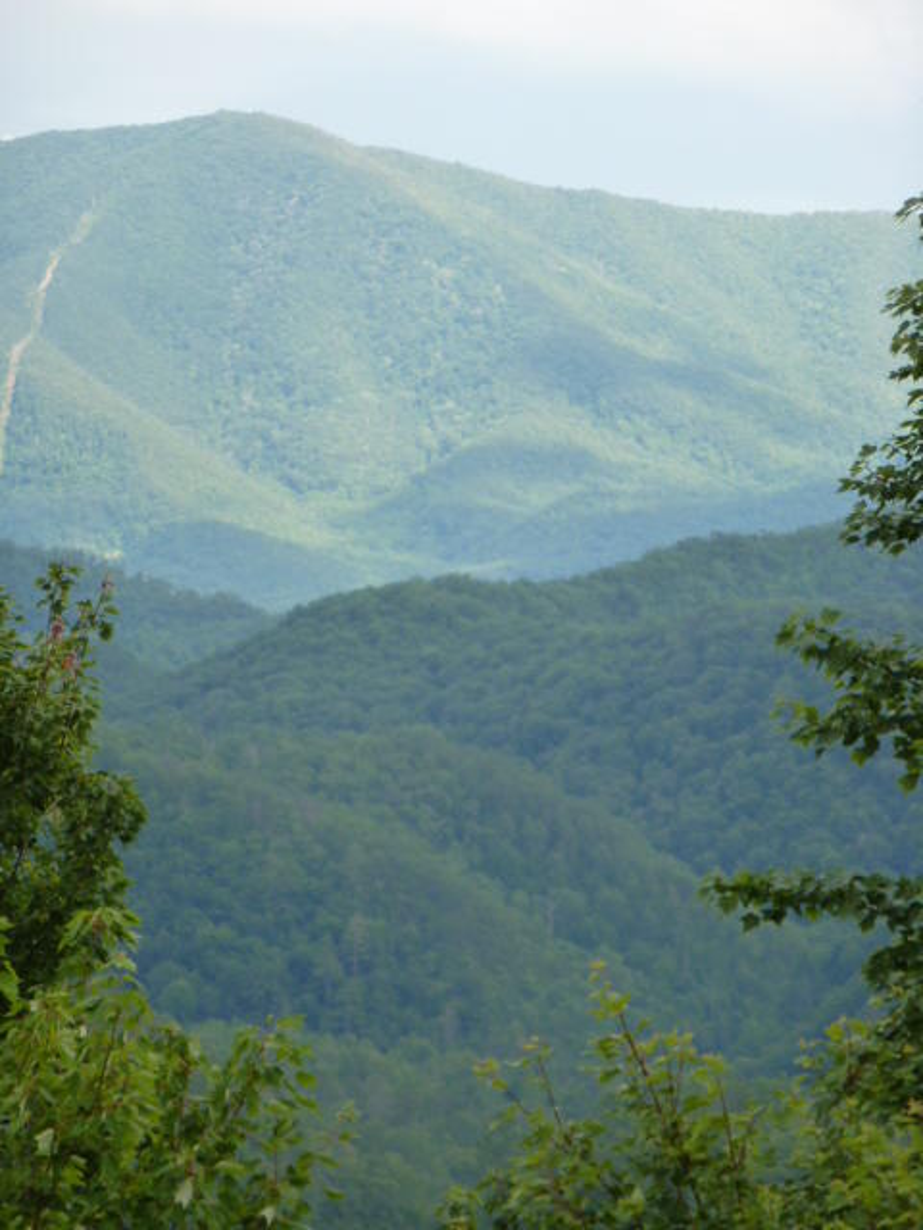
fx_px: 8248
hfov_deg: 6.4
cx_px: 462
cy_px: 615
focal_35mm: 232
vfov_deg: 8.5
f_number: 5.6
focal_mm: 41.5
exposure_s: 1/100
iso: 160
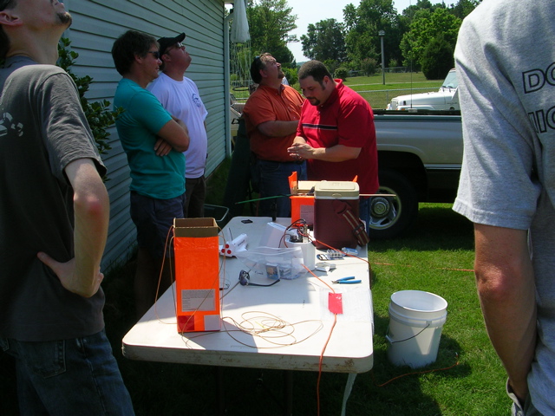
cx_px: 278
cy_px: 208
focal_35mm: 38
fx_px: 609
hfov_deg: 49.0
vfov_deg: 37.7
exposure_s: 1/314
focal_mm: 5.8
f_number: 5.6
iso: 50
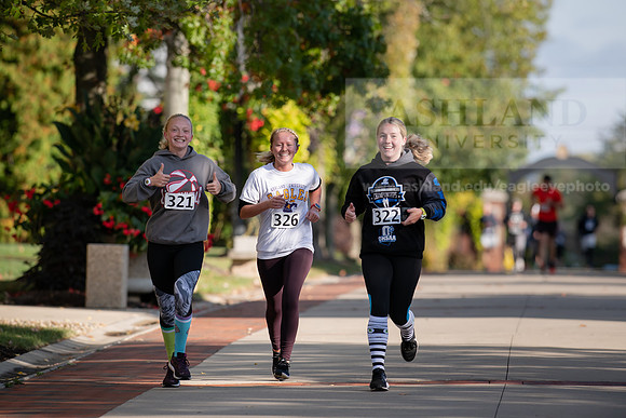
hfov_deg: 6.9
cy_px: 209
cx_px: 313
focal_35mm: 300
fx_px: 5218
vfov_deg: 4.6
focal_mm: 300
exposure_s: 1/800
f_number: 4.5
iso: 200
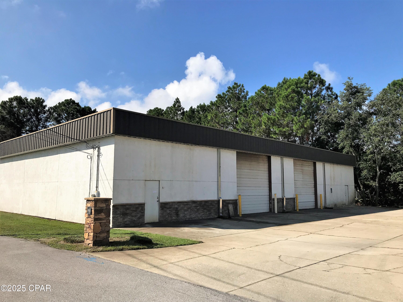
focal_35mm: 28
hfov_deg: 63.4
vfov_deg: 49.7
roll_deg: -1.2
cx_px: 202
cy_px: 151
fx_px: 326
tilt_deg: +7.4
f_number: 1.8
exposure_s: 1/3425
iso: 20
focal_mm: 3.99
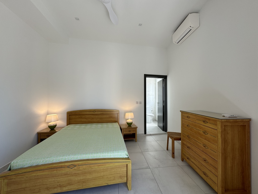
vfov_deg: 85.7
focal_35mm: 14
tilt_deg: +1.5
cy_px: 97
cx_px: 129
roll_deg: -1.1
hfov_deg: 102.1
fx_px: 104
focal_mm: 2.22
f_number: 2.2
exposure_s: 1/136
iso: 40
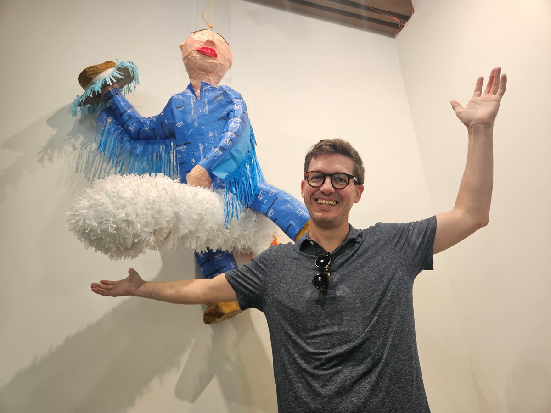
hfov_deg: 73.9
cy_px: 206
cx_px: 276
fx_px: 366
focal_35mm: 23
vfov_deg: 58.9
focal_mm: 5.4
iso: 250
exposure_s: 1/120
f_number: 1.8
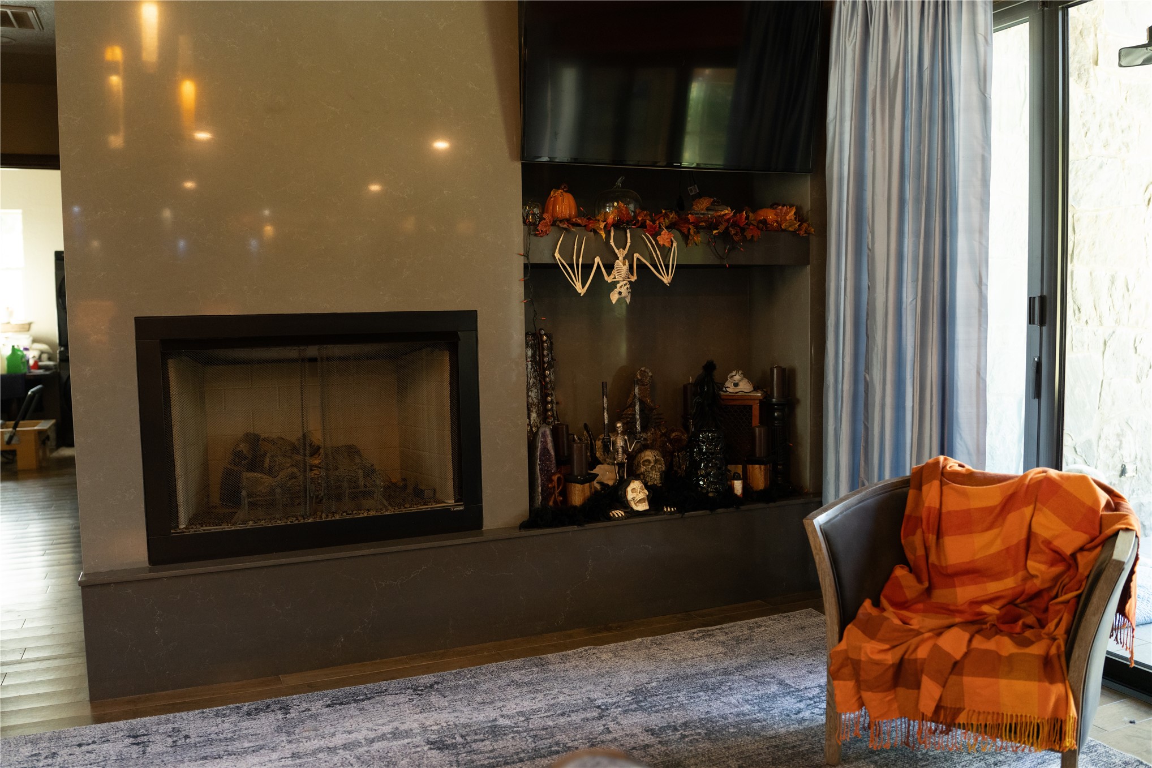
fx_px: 896
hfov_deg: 65.5
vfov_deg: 46.4
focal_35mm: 28
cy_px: 384
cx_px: 576
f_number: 2.2
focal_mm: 28
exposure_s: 1/160
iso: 2000
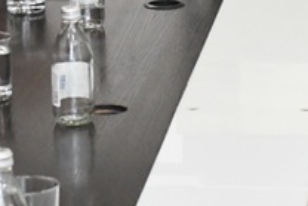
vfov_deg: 5.4
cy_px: 7
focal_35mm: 256
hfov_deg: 8.0
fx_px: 2192
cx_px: 231
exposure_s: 1/250
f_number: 8
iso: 6400
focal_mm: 35
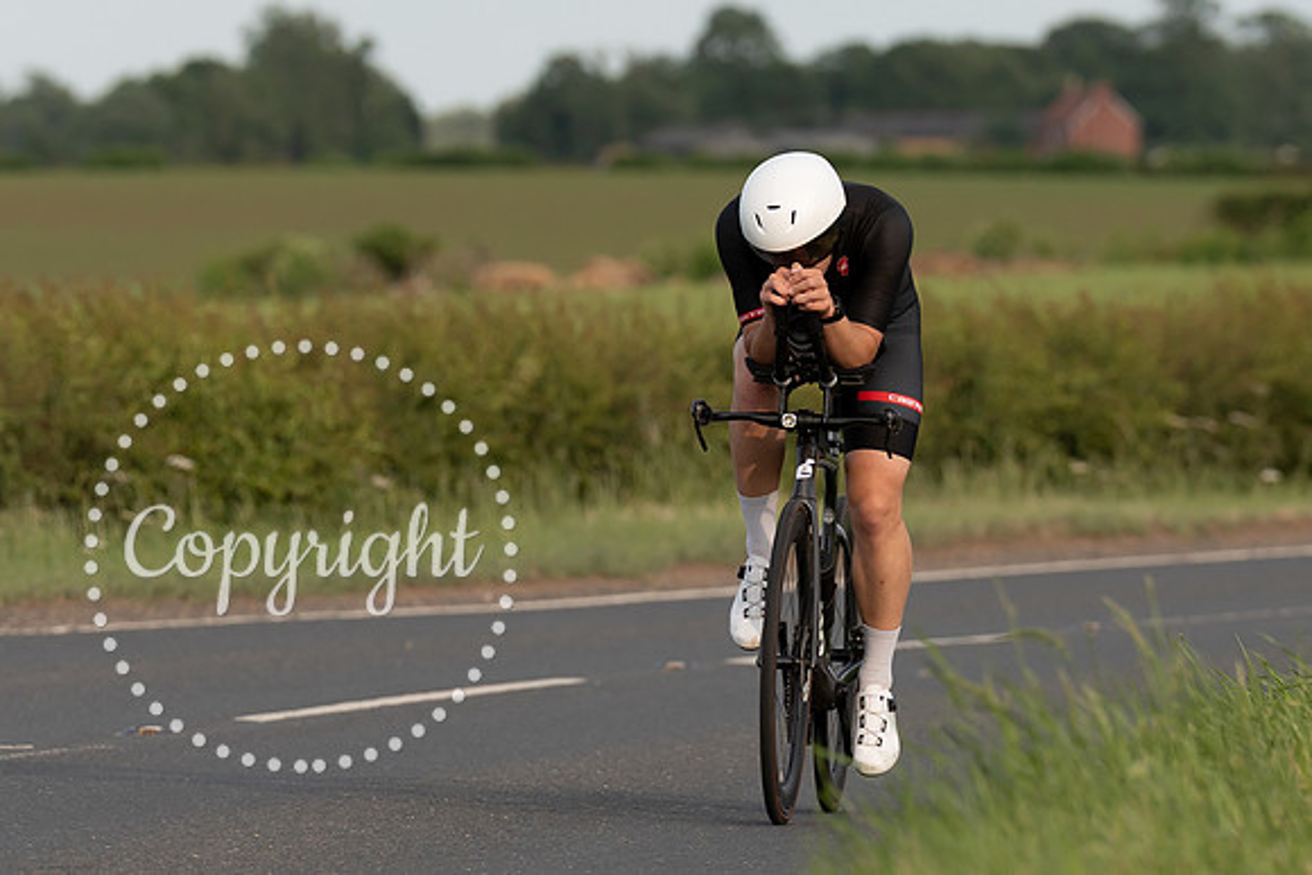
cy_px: 456
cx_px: 856
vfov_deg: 3.1
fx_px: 16205
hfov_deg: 4.6
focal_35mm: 445
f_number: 4
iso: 250
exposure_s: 1/1000
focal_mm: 176
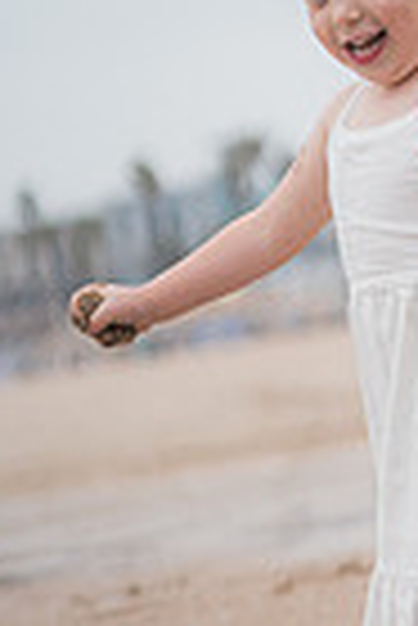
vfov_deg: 12.7
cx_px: 431
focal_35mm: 162
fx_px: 2814
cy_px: 383
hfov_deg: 8.4
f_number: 1.4
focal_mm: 50
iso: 160
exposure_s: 1/5000
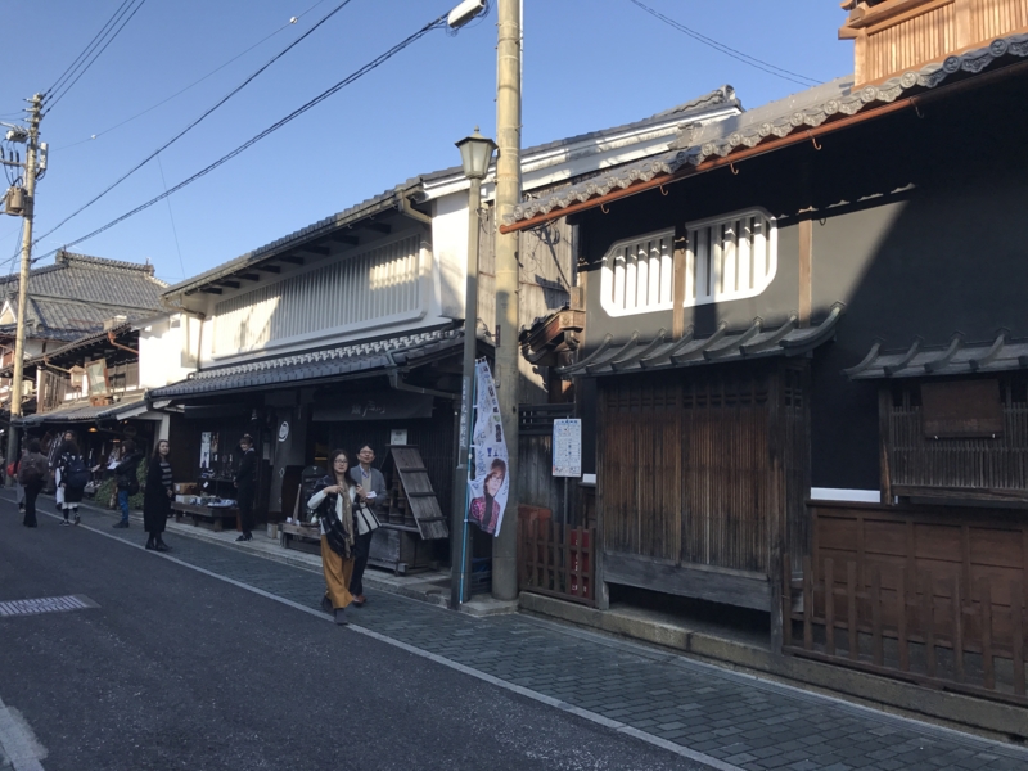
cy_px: 386
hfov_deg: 63.4
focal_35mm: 28
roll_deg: -2.4
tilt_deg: +7.9
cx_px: 514
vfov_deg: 49.7
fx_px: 832
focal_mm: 3.99
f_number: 1.8
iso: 20
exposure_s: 1/967
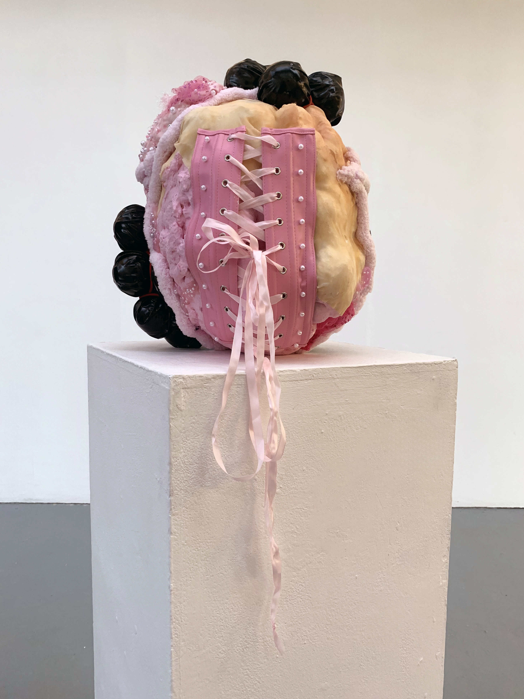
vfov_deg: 65.3
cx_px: 257
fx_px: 545
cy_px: 358
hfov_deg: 51.3
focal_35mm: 27
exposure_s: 1/97
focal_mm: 4.25
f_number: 1.8
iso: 100
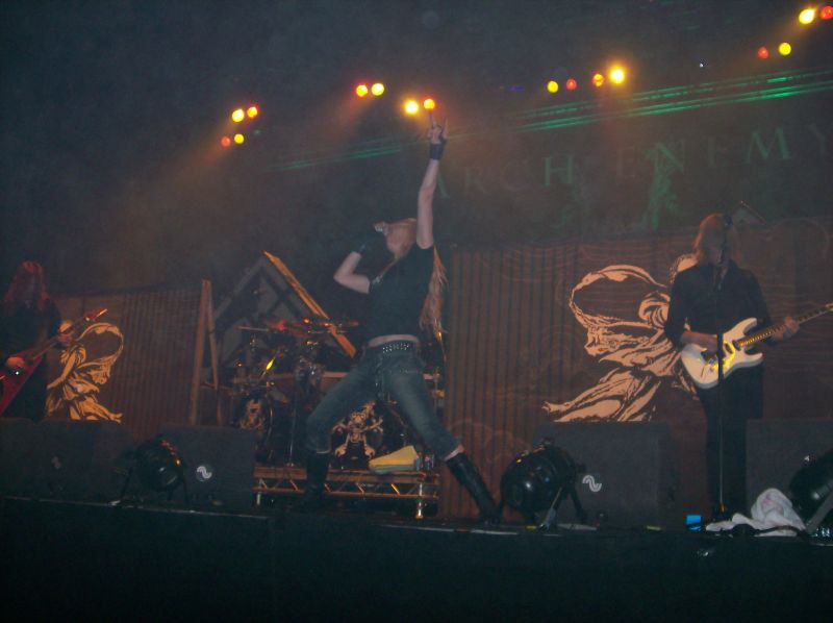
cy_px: 312
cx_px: 416
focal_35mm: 36
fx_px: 865
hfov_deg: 51.4
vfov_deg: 39.6
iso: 80
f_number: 2.7
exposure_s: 1/64
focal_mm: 6
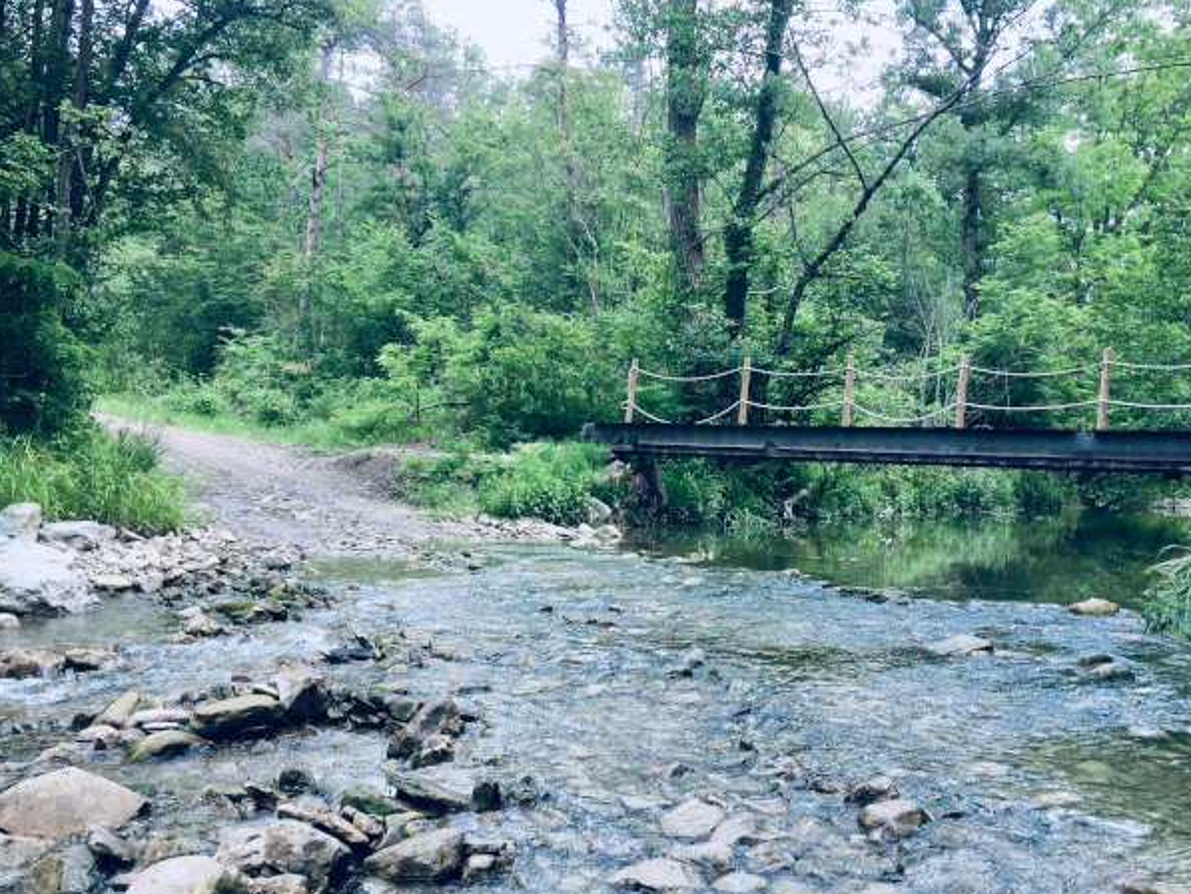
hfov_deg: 53.9
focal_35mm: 34
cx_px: 626
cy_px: 488
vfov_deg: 41.8
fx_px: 1170
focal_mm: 4.15
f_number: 2.2
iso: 32
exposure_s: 1/268
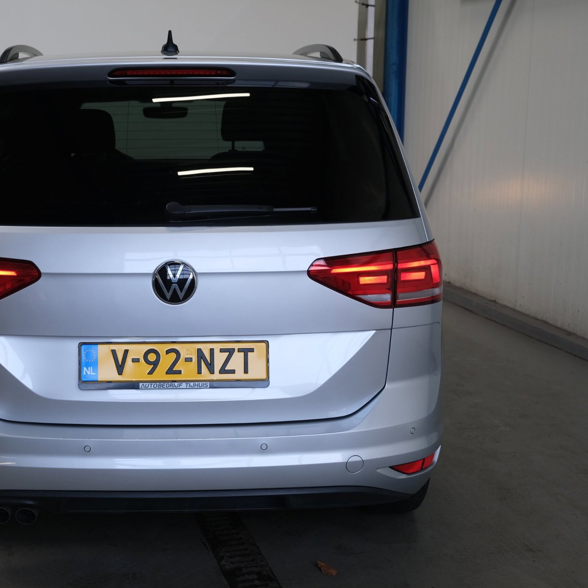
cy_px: 295
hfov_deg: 34.2
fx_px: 942
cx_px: 173
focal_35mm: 49
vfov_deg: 34.7
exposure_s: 1/105
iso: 320
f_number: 4
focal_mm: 25.4
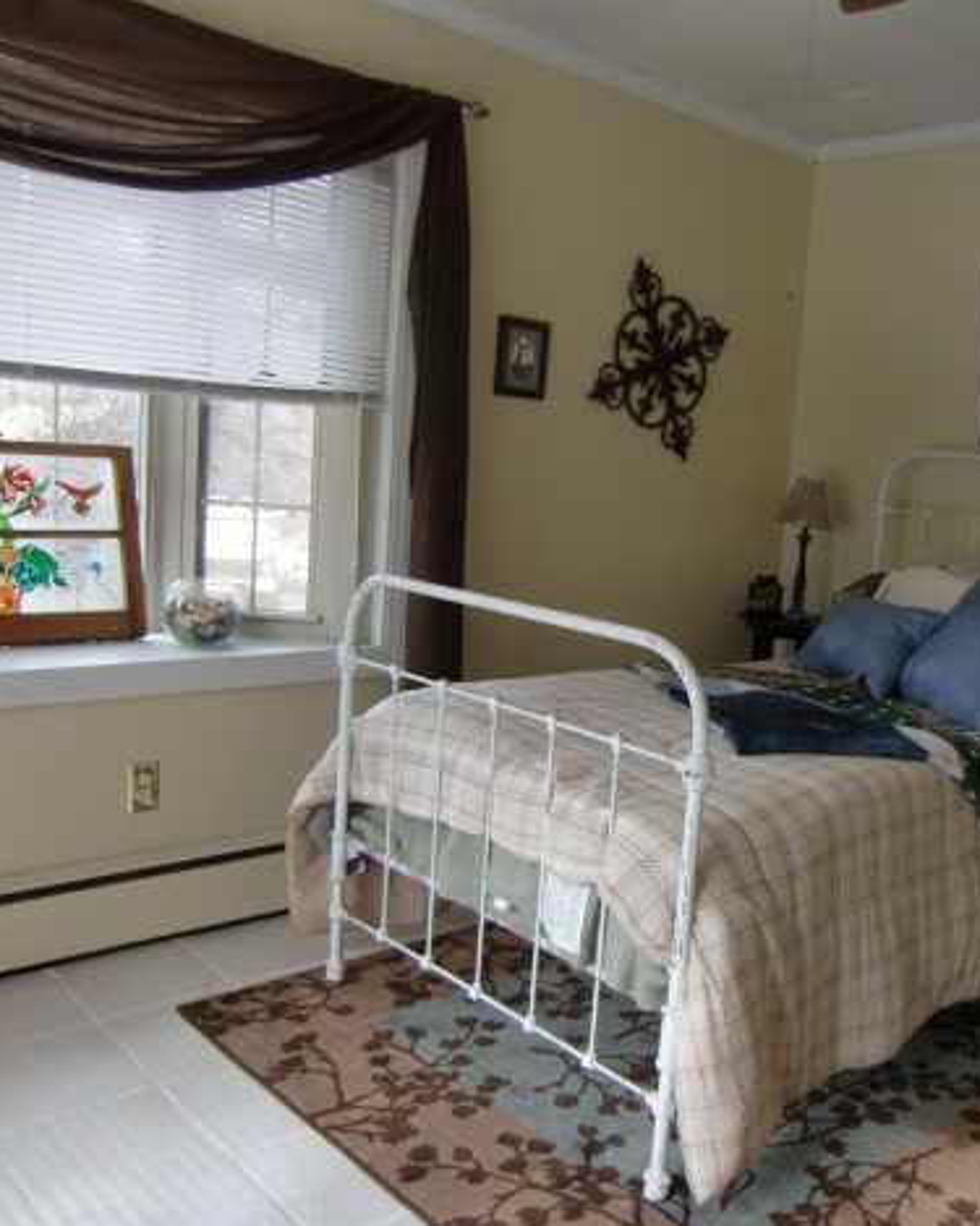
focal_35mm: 32
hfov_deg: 45.4
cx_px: 619
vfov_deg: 55.7
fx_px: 1161
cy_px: 625
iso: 64
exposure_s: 1/60
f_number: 3.2
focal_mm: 4.3
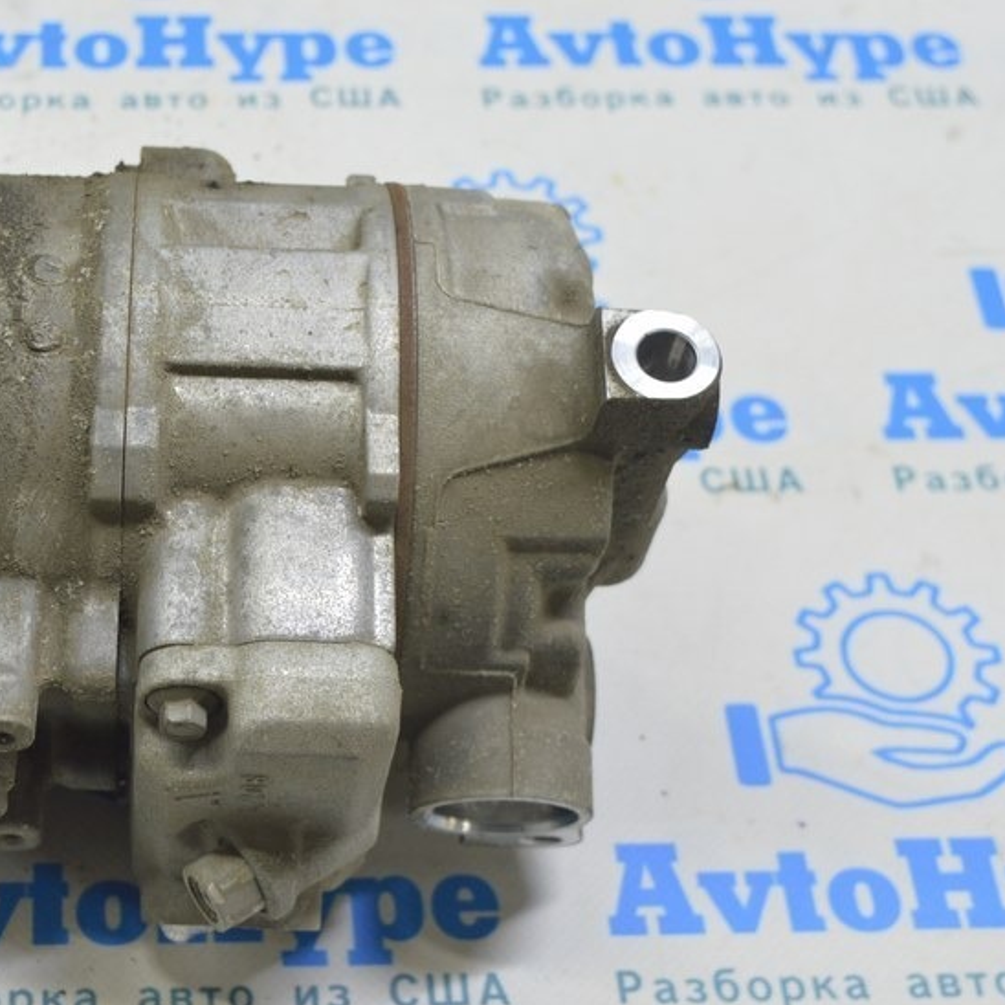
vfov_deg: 23.4
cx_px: 139
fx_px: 2424
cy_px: 522
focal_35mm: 74
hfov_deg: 22.9
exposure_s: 1/20
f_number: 5.6
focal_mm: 31
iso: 400
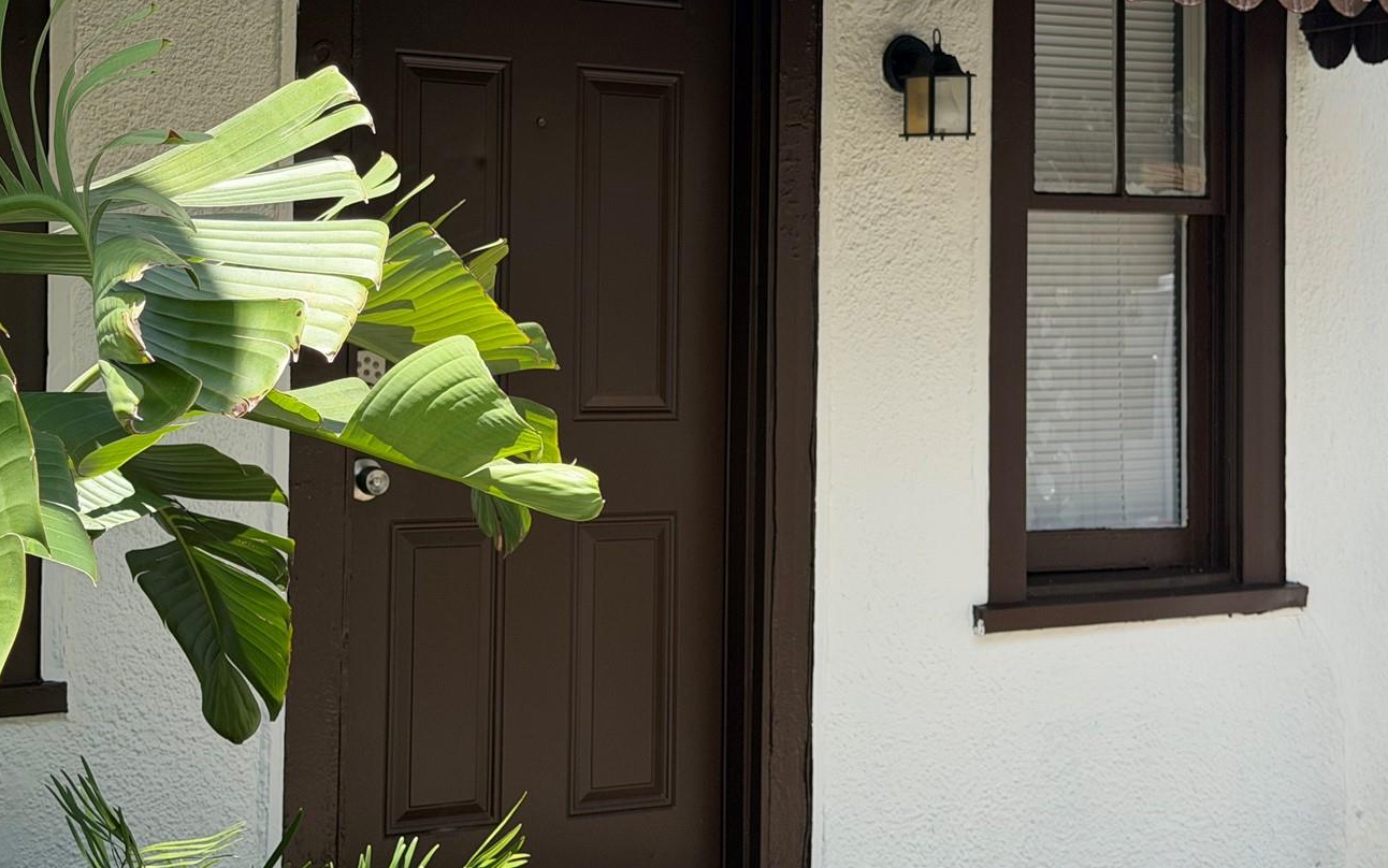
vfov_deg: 20.6
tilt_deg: +0.8
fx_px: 2384
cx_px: 642
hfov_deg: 32.5
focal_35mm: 63
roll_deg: -0.5
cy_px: 274
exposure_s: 1/1608
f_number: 1.78
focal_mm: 6.76
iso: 64
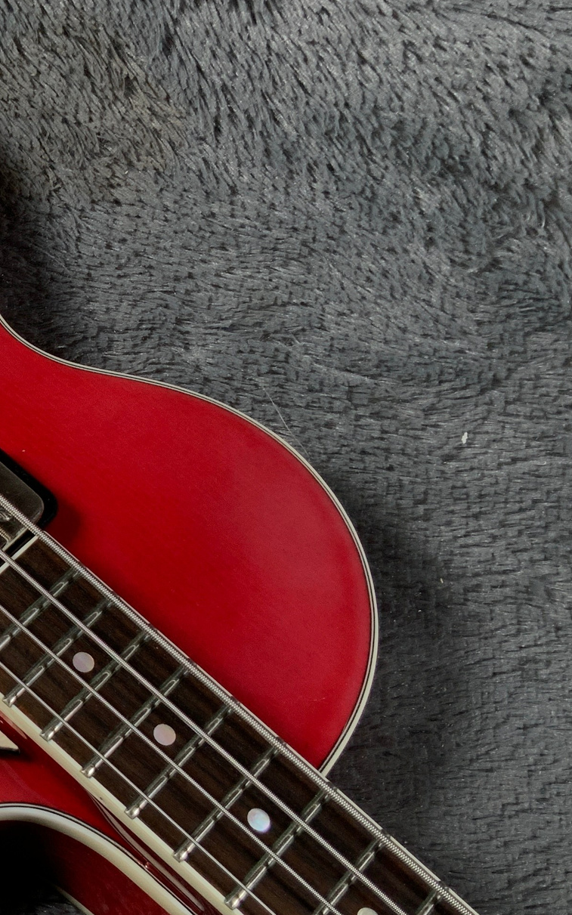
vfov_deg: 31.5
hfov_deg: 18.1
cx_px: -254
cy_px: 484
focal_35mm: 65
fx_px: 1621
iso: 25
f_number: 1.8
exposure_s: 1/156
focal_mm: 3
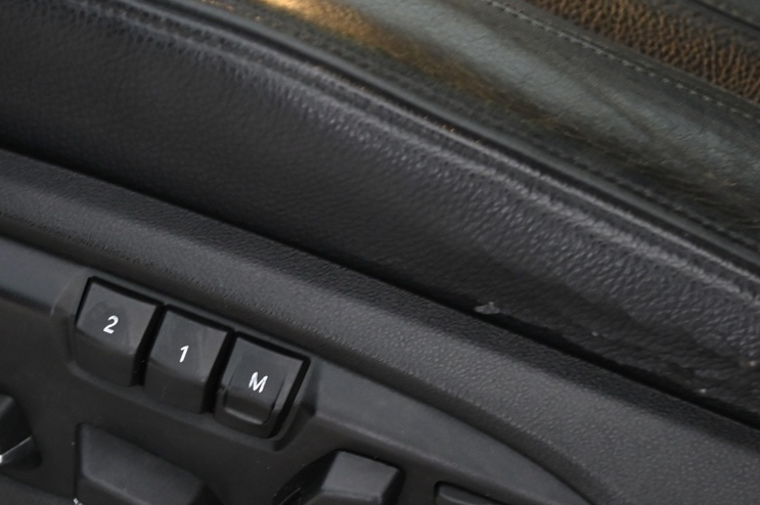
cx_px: 303
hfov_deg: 14.5
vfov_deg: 9.6
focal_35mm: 142
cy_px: 407
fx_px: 2995
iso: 2000
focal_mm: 65
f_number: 4
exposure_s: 1/13
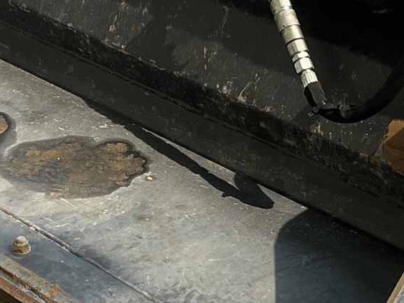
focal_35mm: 103
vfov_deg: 14.4
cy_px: 159
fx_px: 1202
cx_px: 204
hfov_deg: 19.1
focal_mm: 3
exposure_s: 1/674
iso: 25
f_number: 1.8
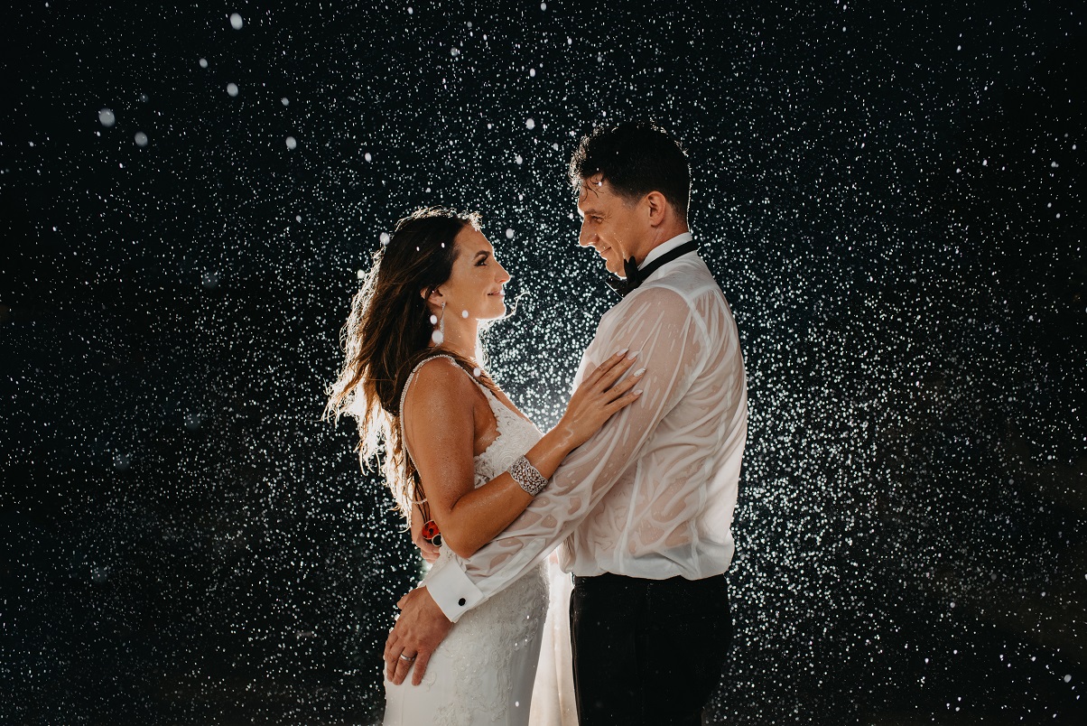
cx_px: 544
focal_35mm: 35
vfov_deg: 37.9
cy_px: 363
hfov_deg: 54.4
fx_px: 1057
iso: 800
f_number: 4.5
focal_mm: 35
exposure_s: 1/160
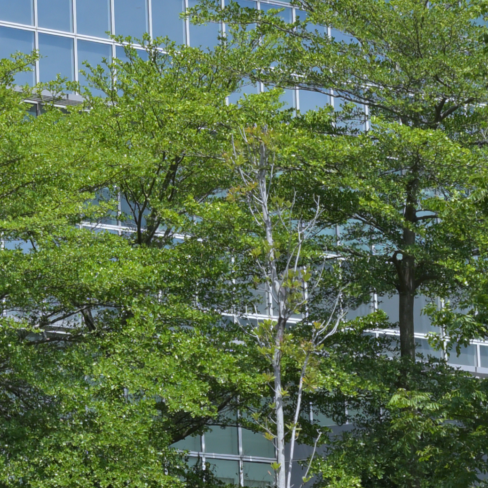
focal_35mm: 261
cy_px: -412
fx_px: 4163
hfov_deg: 6.5
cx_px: -419
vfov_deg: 6.5
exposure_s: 1/200
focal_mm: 39
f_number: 8
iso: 64
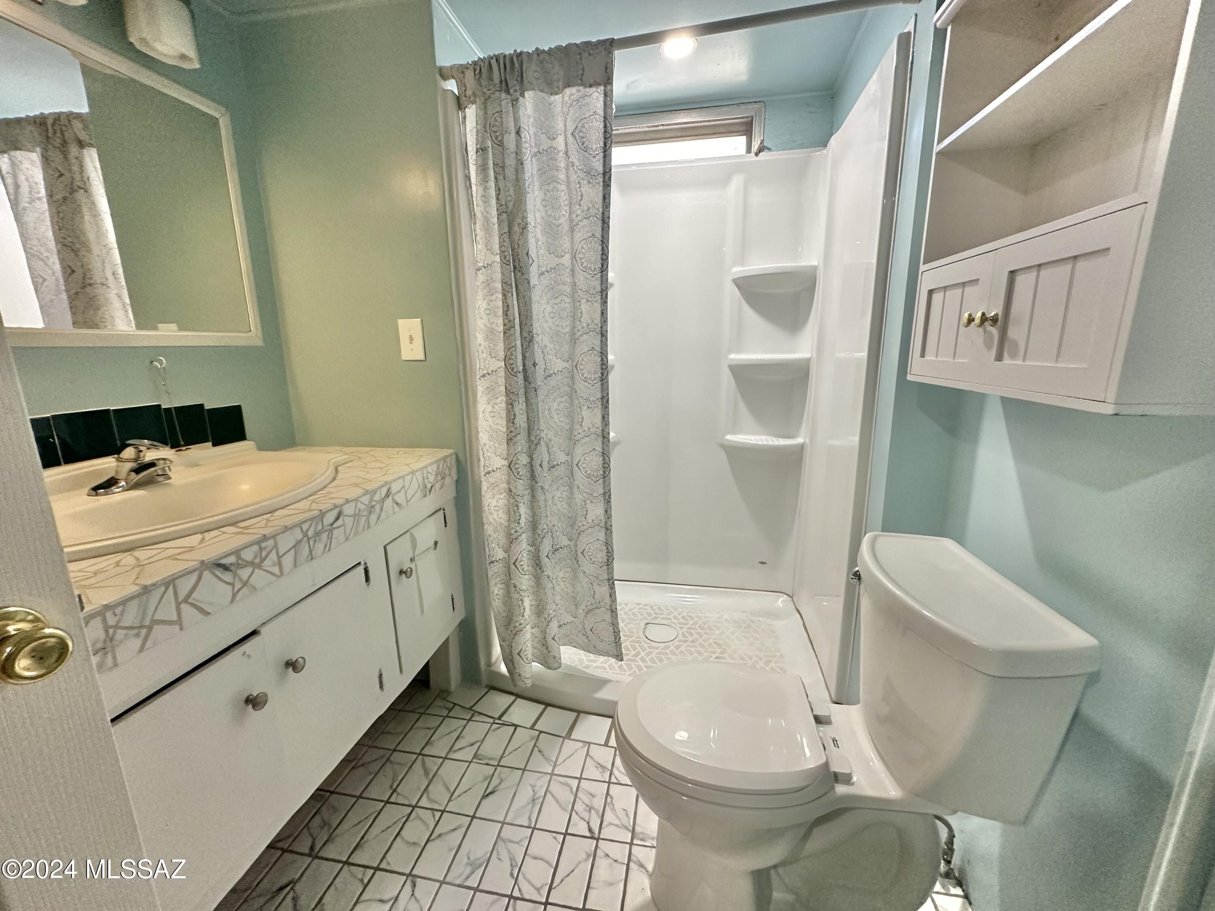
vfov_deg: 85.7
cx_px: 608
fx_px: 491
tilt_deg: -12.8
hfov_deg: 102.1
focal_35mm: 14
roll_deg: +1.3
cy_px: 456
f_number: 2.2
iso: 320
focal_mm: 2.22
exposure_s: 1/120
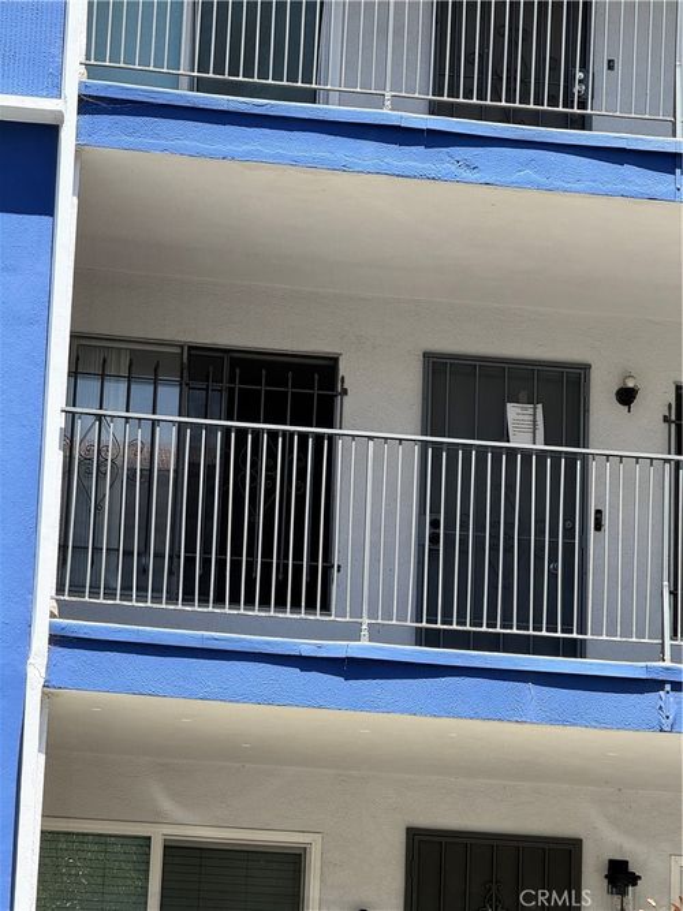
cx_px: 342
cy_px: 456
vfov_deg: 16.4
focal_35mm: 120
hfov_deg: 12.3
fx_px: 3158
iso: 64
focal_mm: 15.66
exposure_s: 1/511
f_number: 2.8
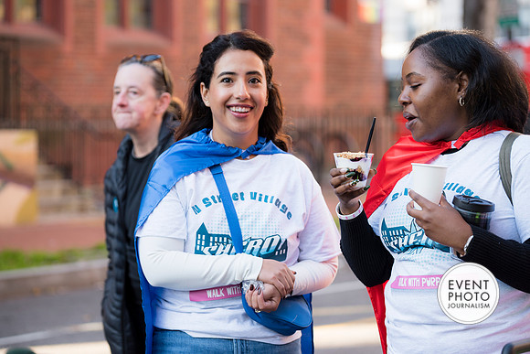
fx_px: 1620
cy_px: 177
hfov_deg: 18.6
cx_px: 265
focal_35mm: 110
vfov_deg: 12.5
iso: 280
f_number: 4
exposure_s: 1/200
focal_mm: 110
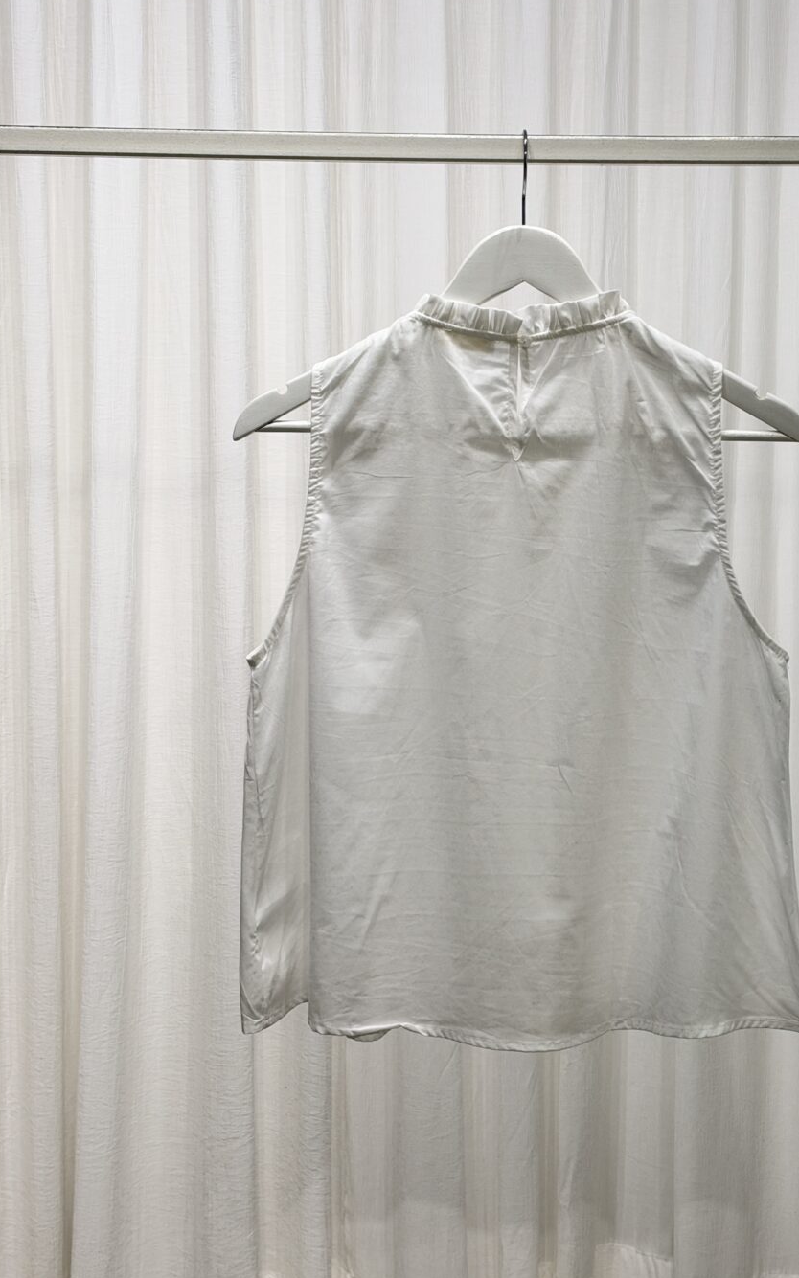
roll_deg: -0.8
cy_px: 554
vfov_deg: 33.4
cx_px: 522
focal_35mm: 61
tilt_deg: -5.1
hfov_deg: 21.2
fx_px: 2126
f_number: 1.8
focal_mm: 6.93
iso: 100
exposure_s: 1/116
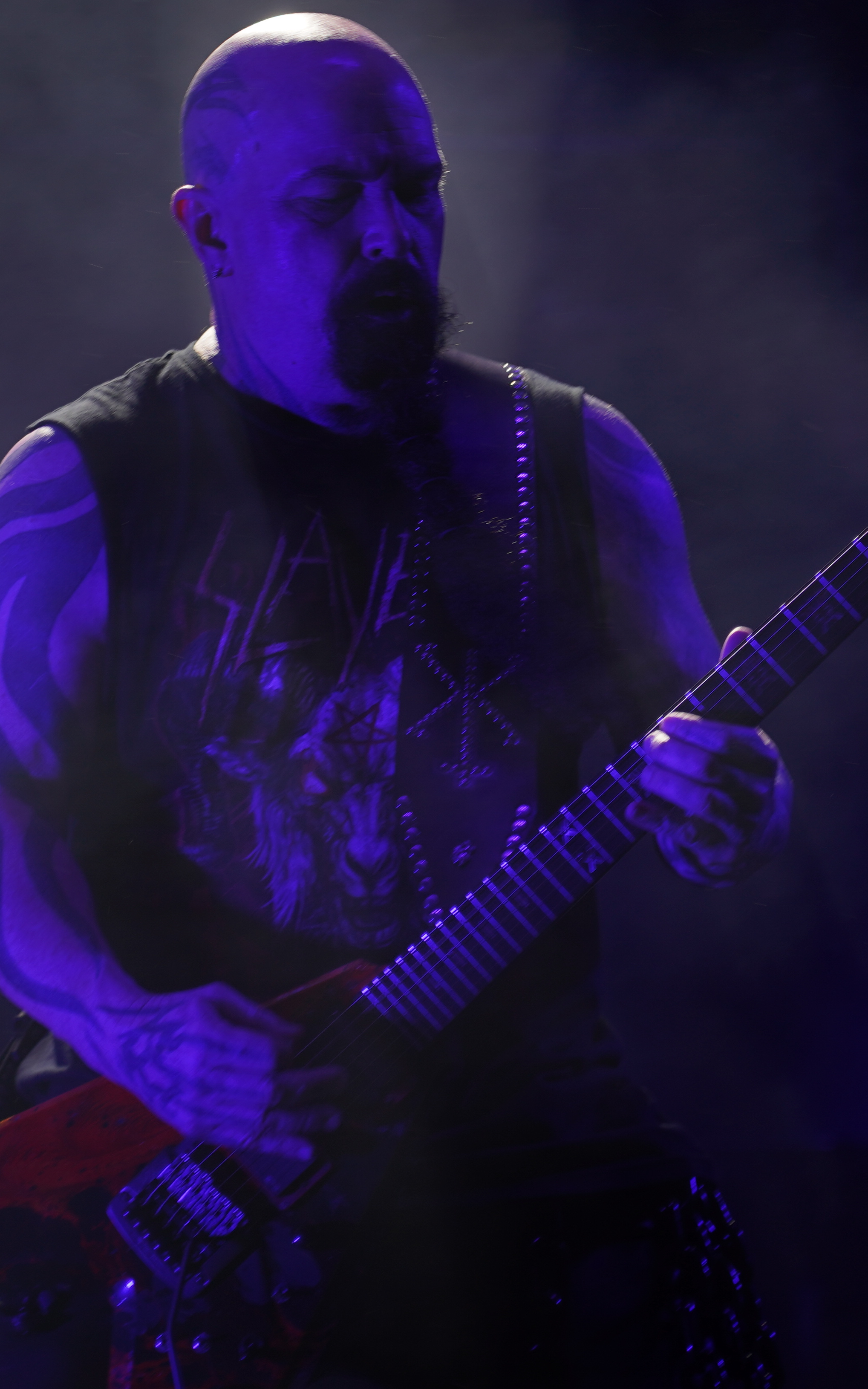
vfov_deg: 10.6
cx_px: 409
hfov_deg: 6.7
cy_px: 803
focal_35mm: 197
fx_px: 7456
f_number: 4
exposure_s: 1/125
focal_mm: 105
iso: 100
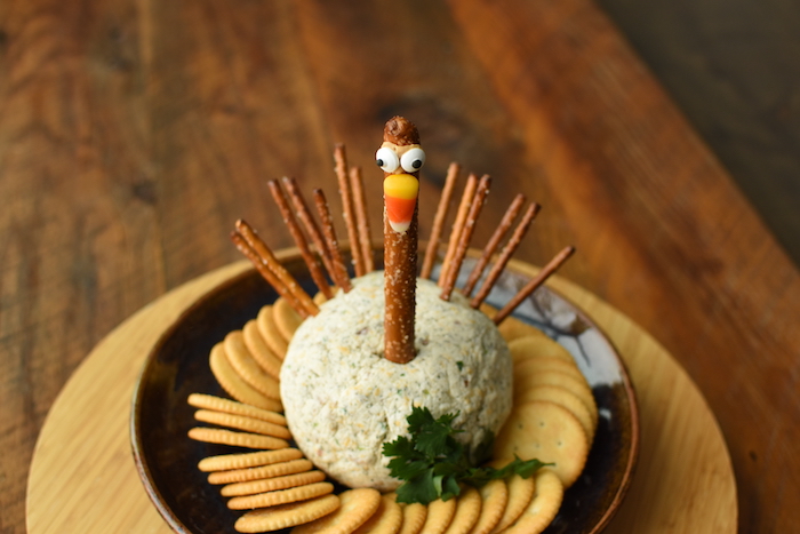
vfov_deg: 25.8
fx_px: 1167
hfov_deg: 37.8
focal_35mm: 52
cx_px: 400
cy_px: 267
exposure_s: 1/320
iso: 400
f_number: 3.5
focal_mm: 35
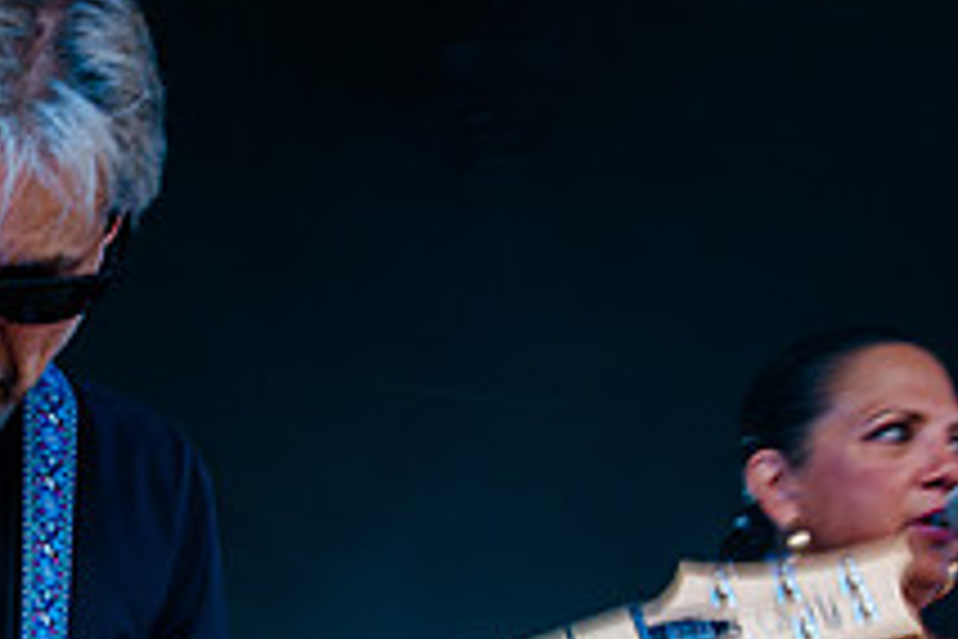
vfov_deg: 9.9
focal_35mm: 139
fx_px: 3699
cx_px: 4
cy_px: 444
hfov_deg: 14.5
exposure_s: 1/15
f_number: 16
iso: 200
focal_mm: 40
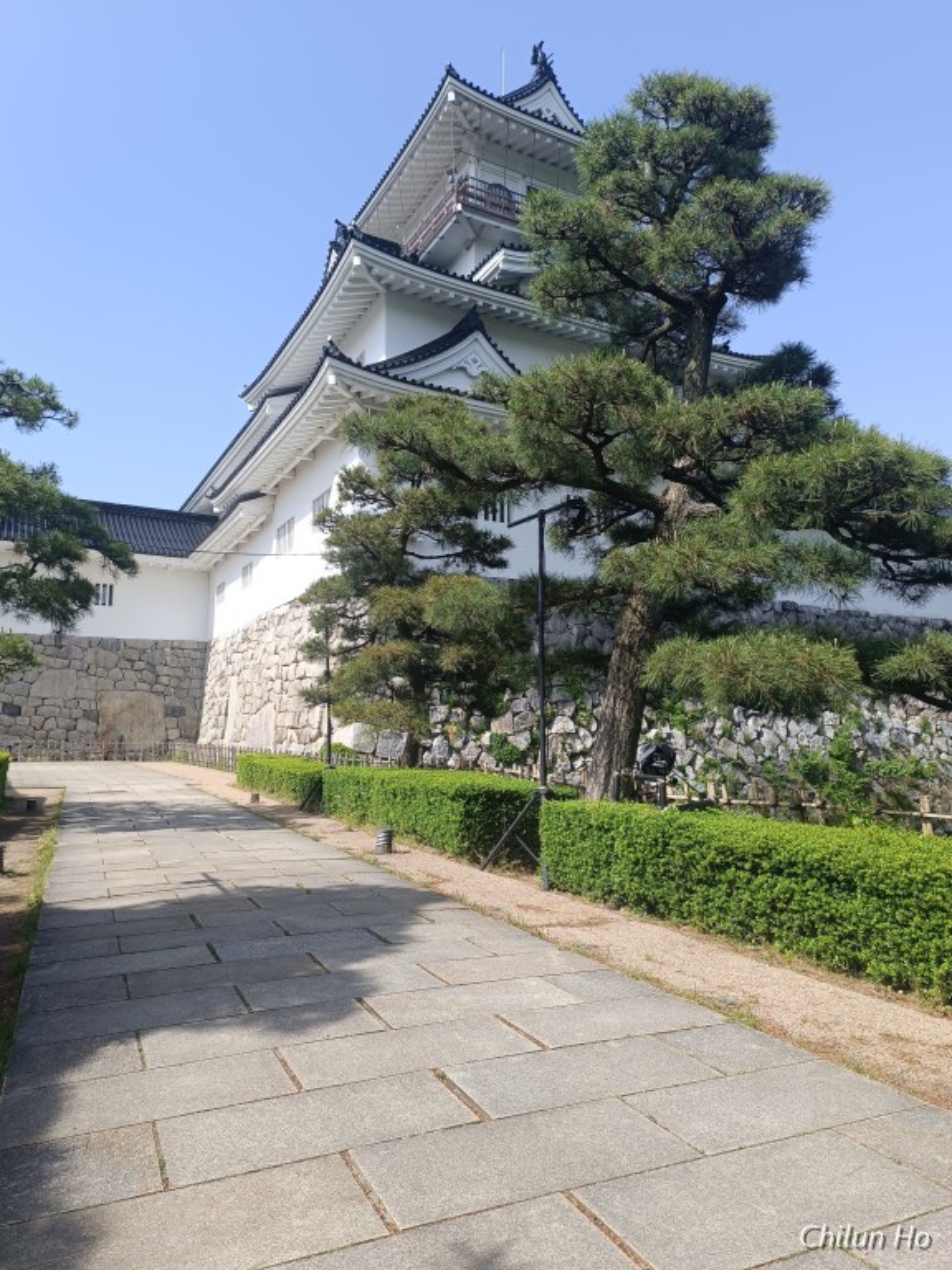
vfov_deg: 94.5
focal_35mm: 16
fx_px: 587
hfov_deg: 78.1
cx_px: 476
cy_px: 635
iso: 52
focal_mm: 6.14
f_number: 1.65
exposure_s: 1/360
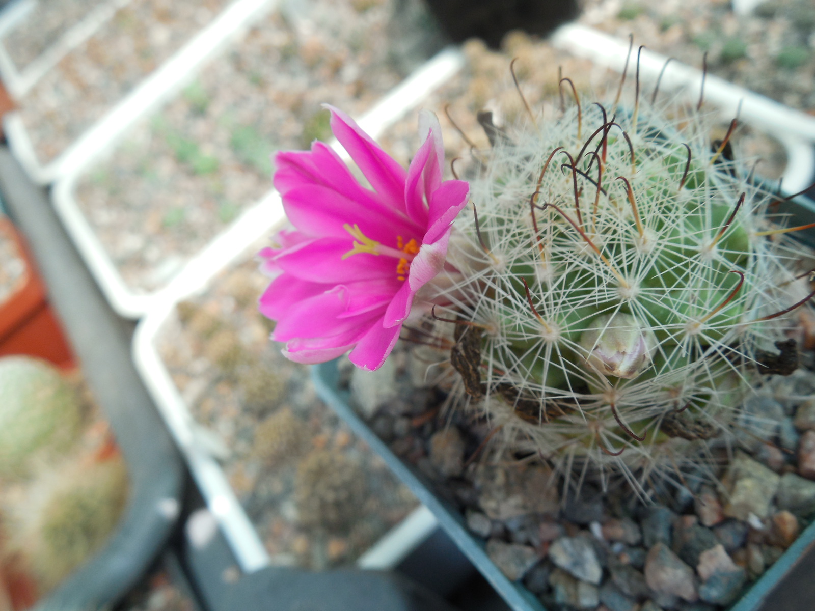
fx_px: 730
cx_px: 408
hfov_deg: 58.4
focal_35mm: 31
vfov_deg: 45.4
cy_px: 306
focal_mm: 5.6
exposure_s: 1/160
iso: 125
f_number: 3.6
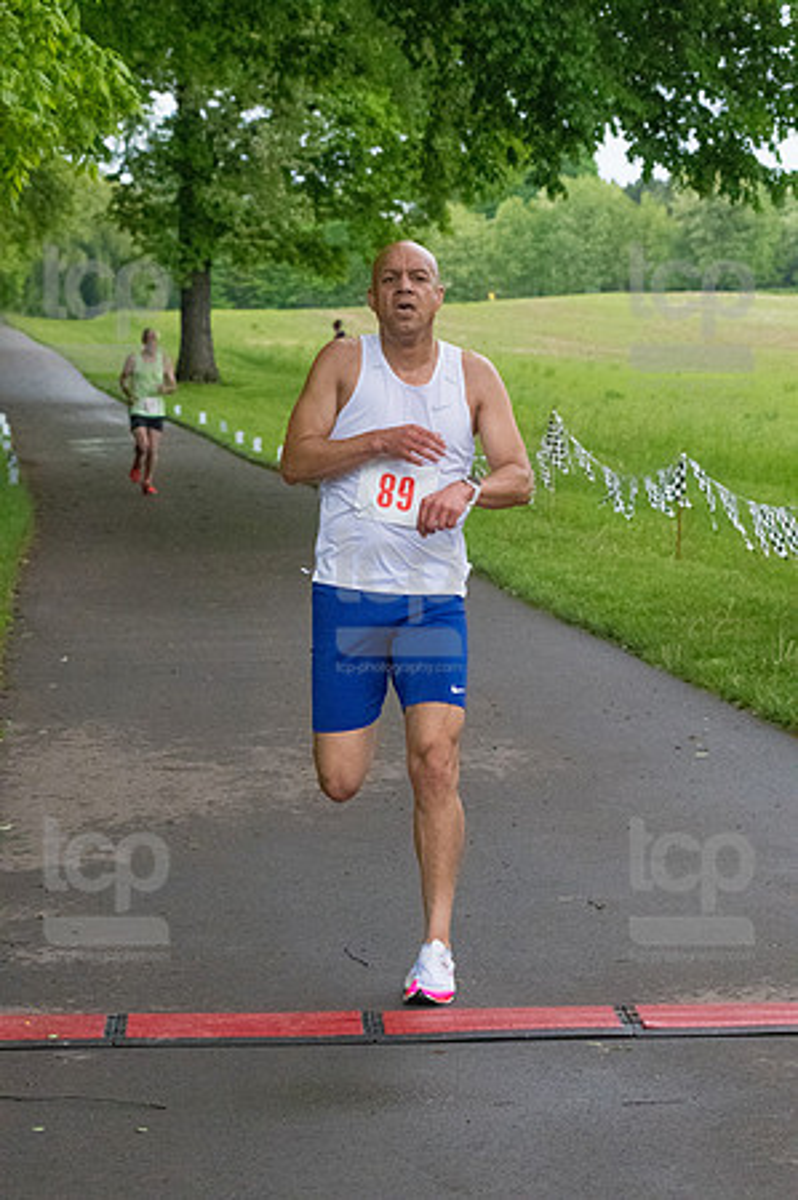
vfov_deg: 17.1
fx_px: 3999
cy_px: 600
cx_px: 399
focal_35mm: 120
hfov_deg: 11.4
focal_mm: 80
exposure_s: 1/1250
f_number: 5.6
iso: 6400
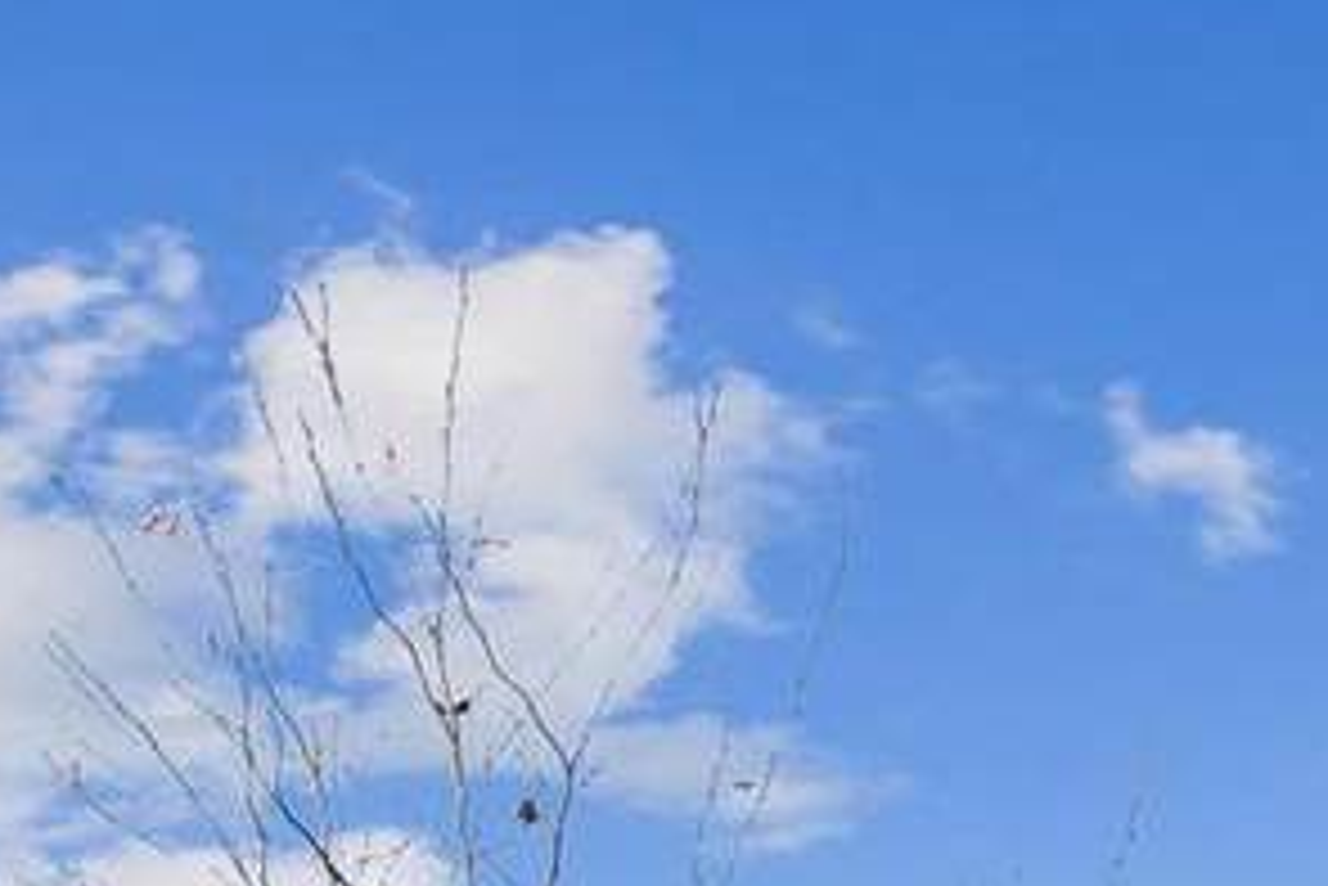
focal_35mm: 91
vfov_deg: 12.8
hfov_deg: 22.3
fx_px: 3358
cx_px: 482
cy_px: 1878
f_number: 8
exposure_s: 1/320
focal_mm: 21
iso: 100
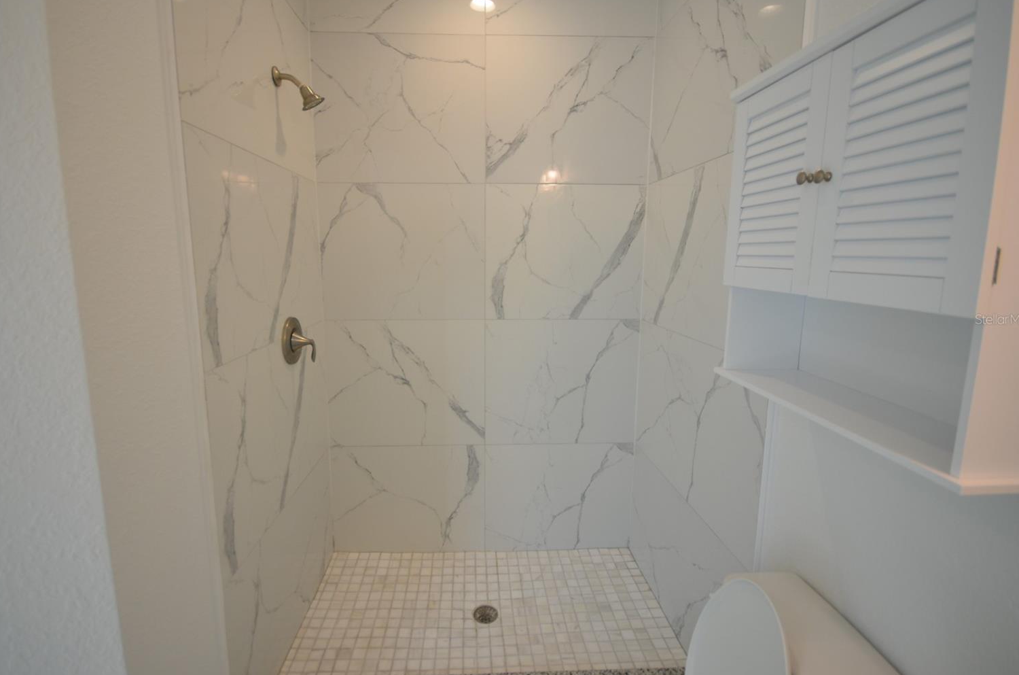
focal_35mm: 16
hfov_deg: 96.8
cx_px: 492
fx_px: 452
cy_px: 319
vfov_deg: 73.4
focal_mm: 10
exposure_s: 1/80
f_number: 4.5
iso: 400
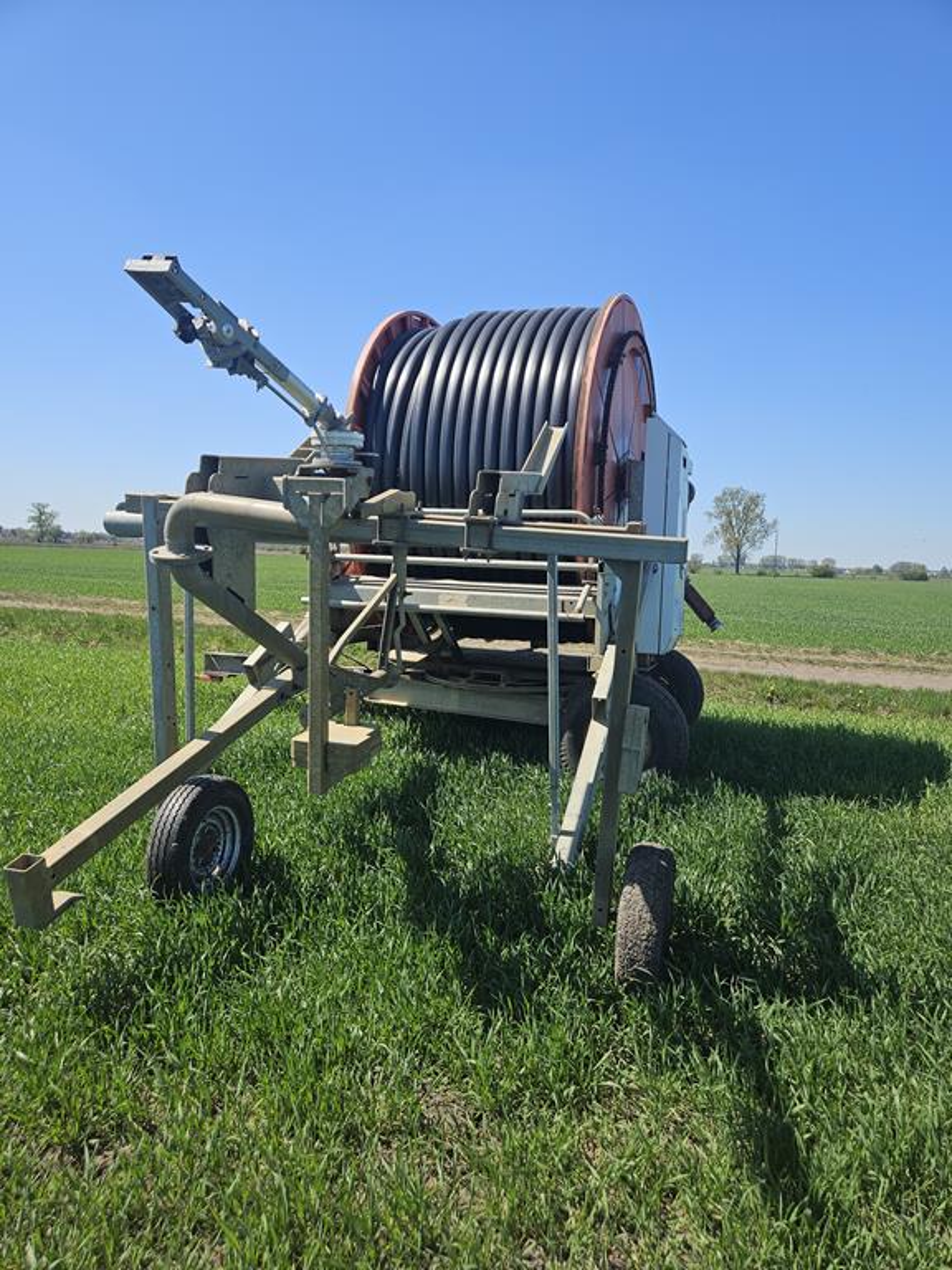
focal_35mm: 23
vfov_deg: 73.9
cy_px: 635
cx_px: 476
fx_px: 843
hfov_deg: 58.9
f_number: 1.8
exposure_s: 1/1563
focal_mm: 5.4
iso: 25
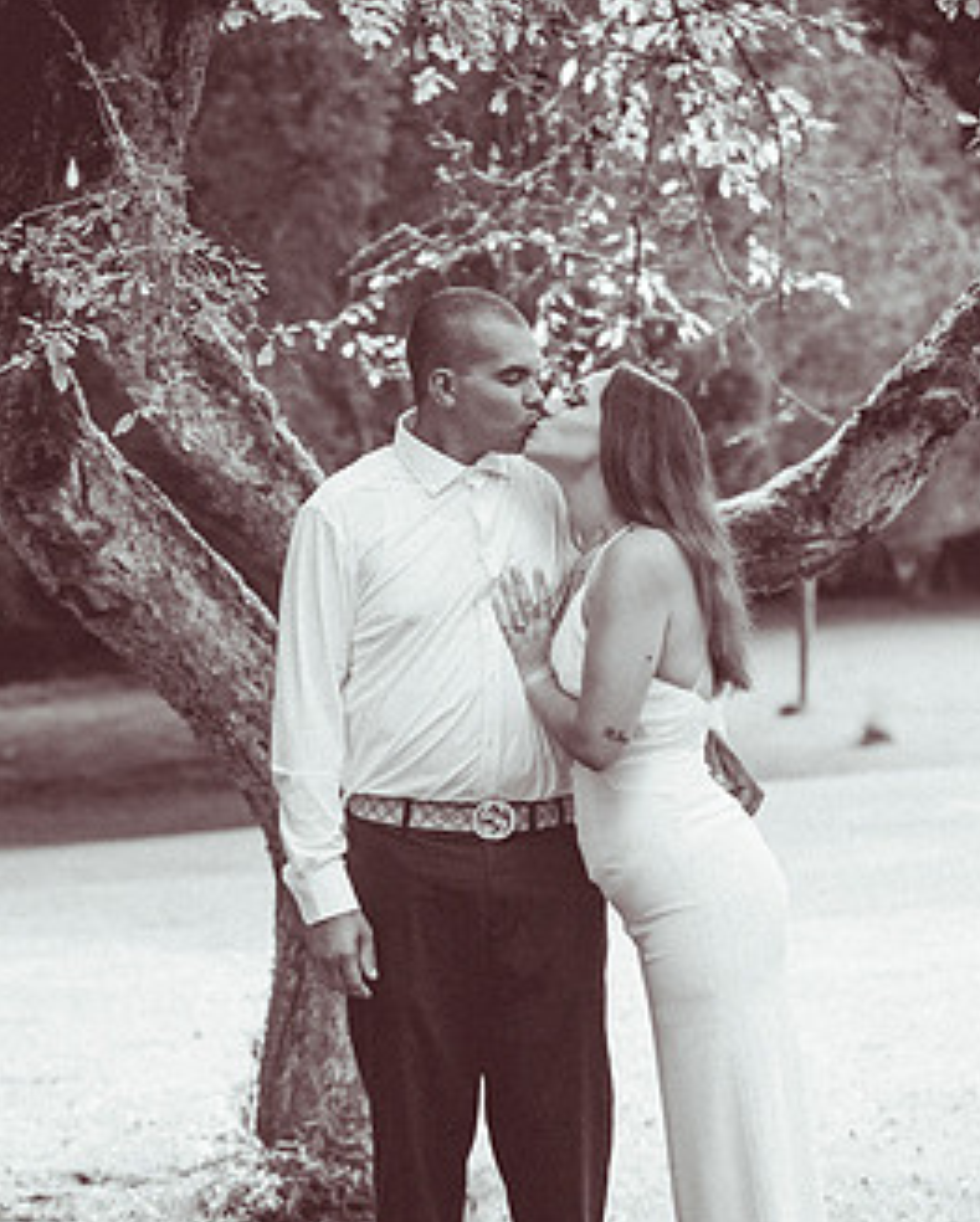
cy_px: 764
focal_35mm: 90
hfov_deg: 17.1
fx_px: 3258
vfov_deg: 21.2
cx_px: 524
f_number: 3.5
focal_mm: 70
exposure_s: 1/200
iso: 400
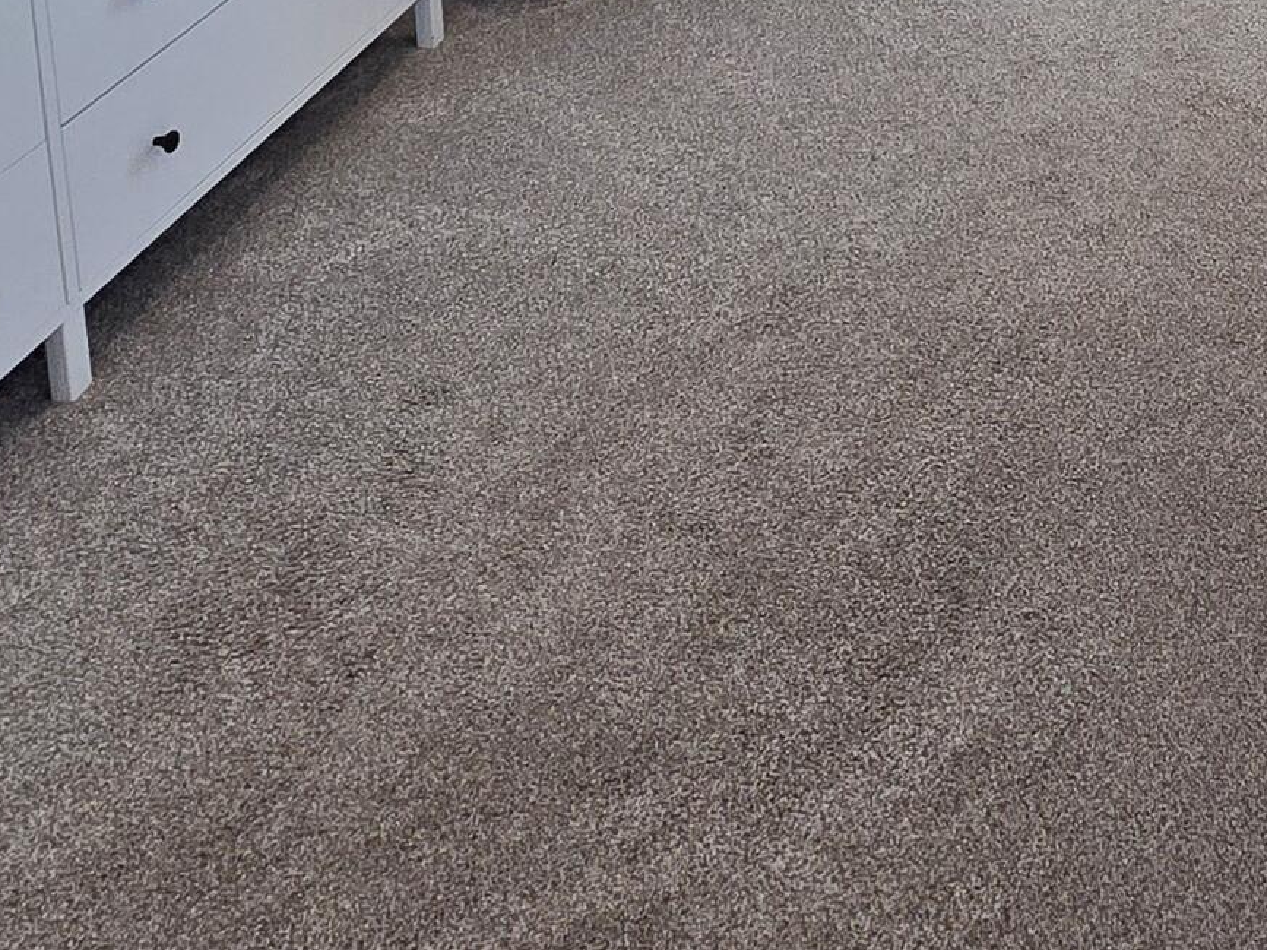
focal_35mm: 45
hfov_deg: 38.4
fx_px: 1647
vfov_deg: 23.3
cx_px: 1197
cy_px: -595
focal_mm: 2.2
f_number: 2.2
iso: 80
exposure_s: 1/120
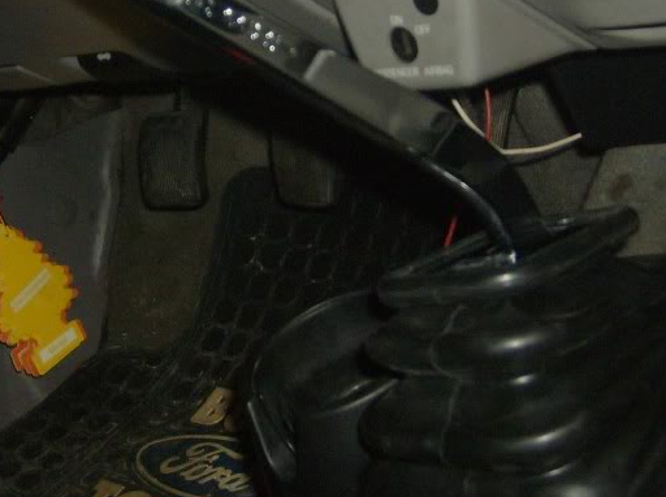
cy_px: 75
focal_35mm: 72
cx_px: 254
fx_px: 1383
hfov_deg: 27.0
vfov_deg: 20.1
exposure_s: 1/60
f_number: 2.8
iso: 200
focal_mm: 6
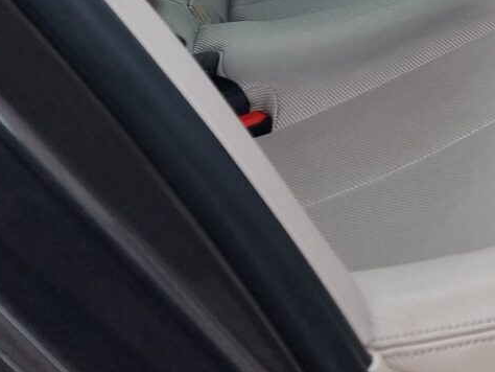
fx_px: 1159
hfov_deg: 21.6
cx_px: 654
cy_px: -170
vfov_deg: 16.7
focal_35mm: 81
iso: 50
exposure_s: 1/174
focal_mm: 6.7
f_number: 1.8
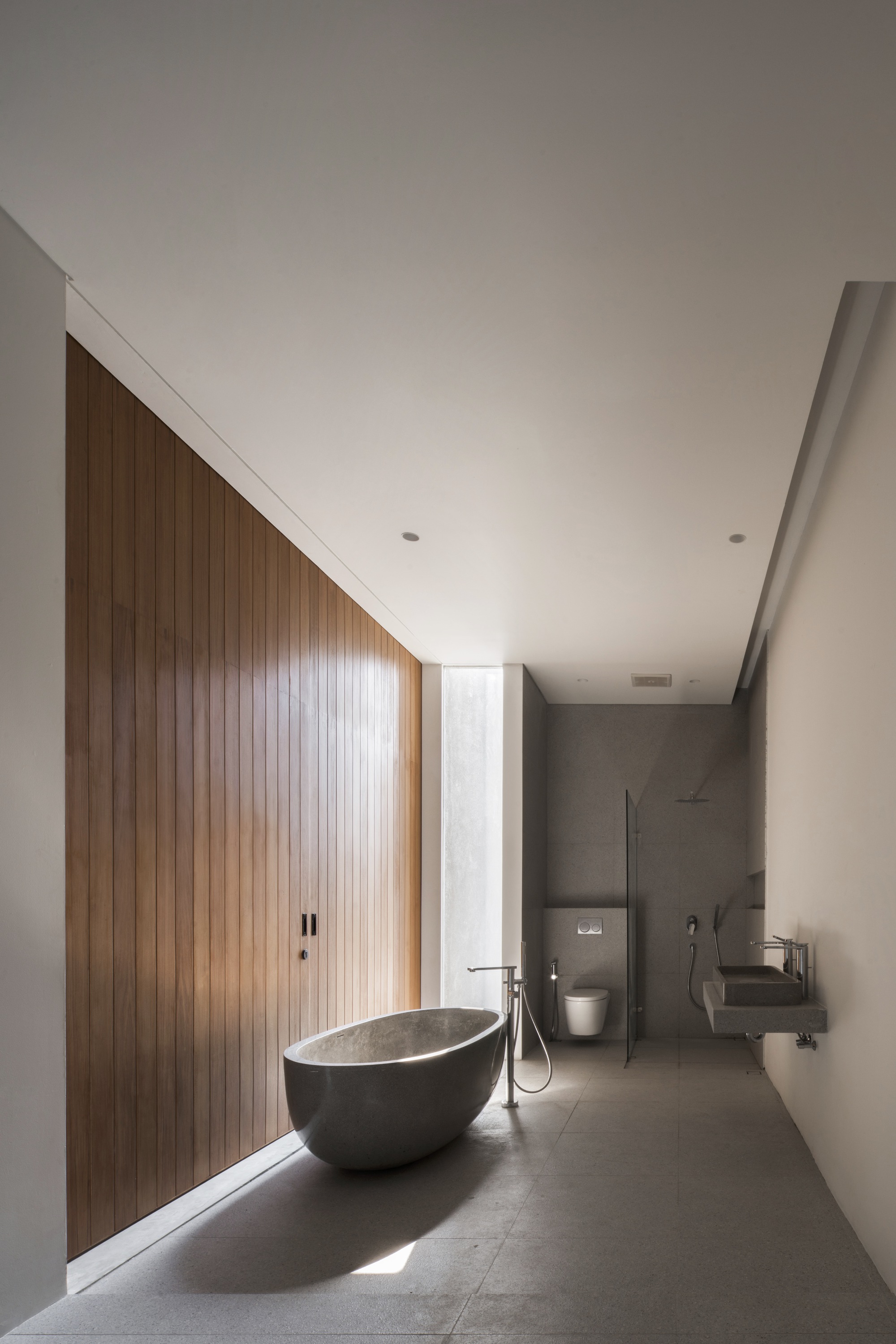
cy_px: 672
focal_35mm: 17
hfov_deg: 70.5
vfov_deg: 93.3
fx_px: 634
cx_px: 448
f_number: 22
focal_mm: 17
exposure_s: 1
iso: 80
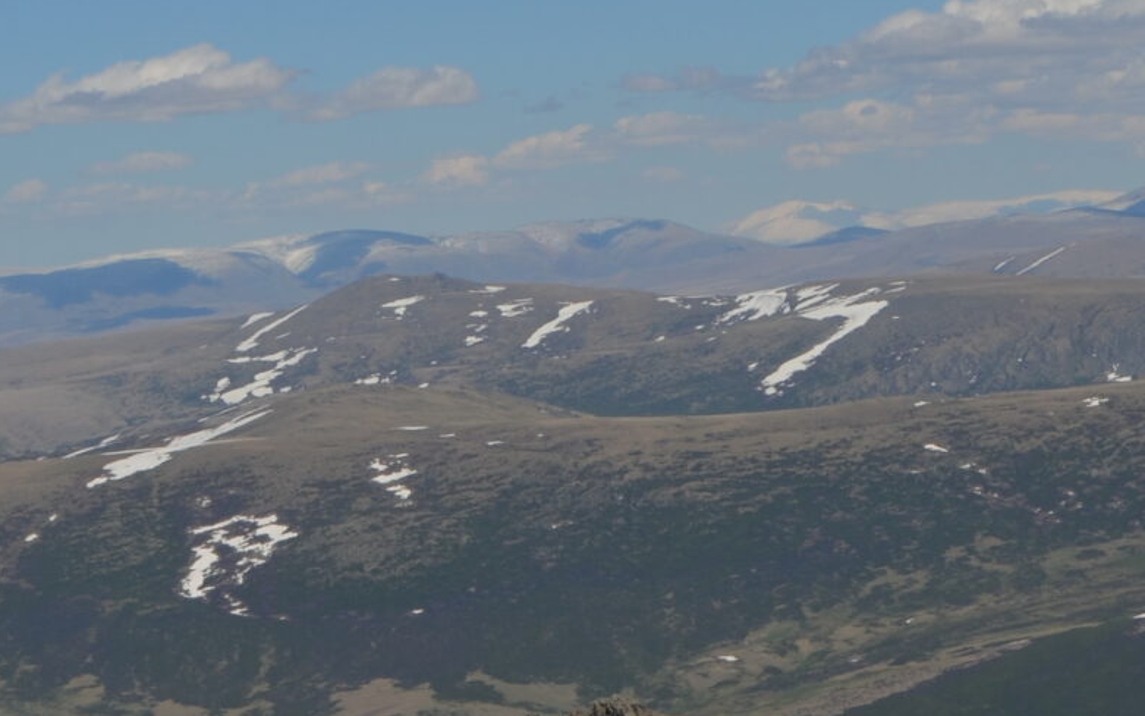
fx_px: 5304
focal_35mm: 170
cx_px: 1168
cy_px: 288
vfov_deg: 7.7
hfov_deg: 12.2
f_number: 9
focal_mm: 34
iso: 100
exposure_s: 1/320
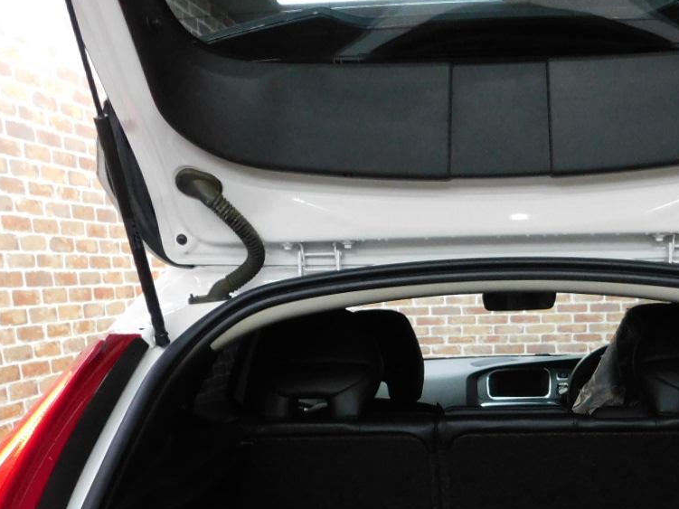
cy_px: 533
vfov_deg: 27.6
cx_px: 460
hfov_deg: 38.4
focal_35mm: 49
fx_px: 961
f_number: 3
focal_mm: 4
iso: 400
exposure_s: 1/30
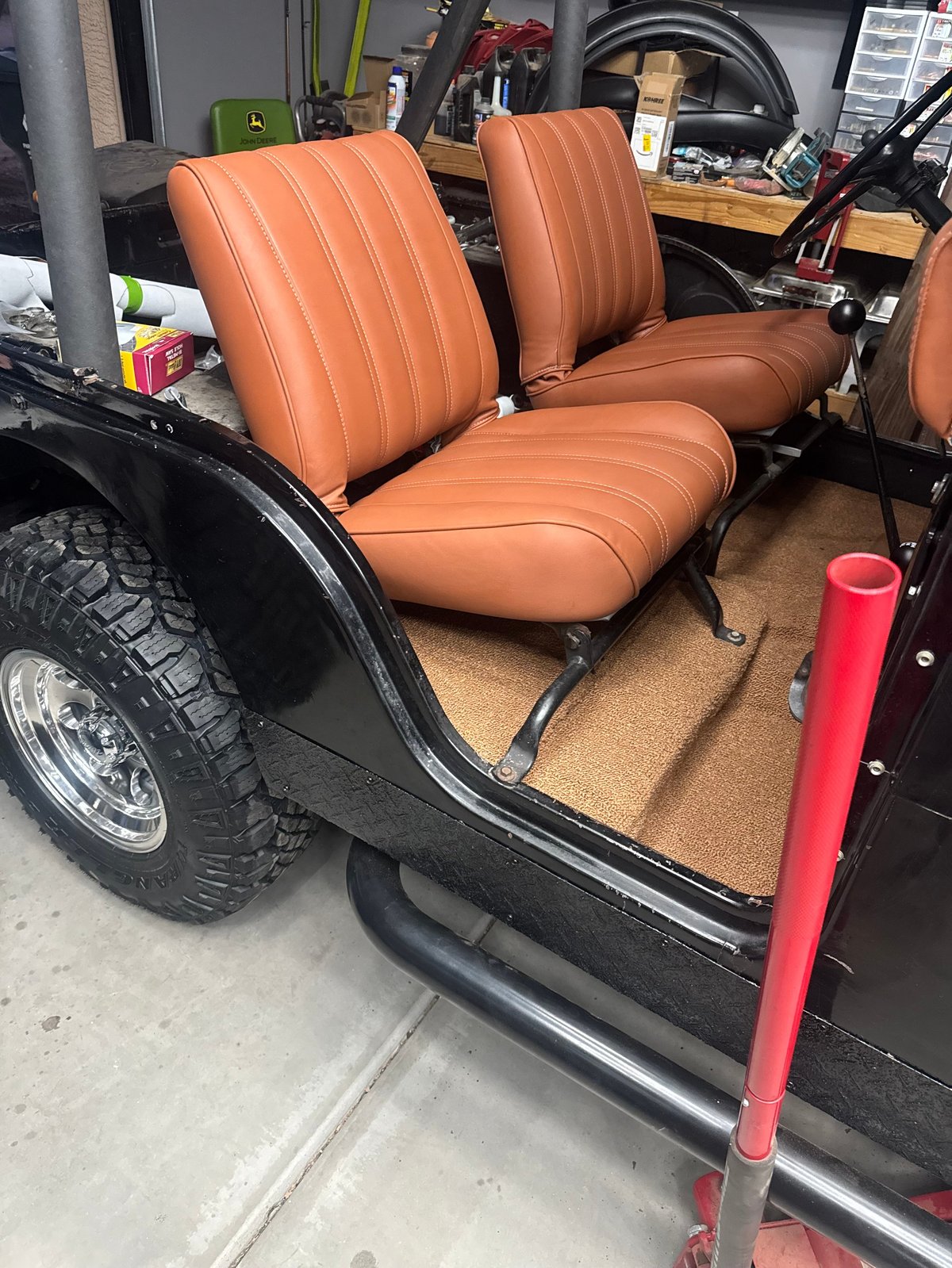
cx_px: 476
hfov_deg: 56.8
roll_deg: -4.7
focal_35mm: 24
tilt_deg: -36.3
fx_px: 880
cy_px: 634
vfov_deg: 71.6
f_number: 1.78
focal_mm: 6.76
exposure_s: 1/60
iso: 640
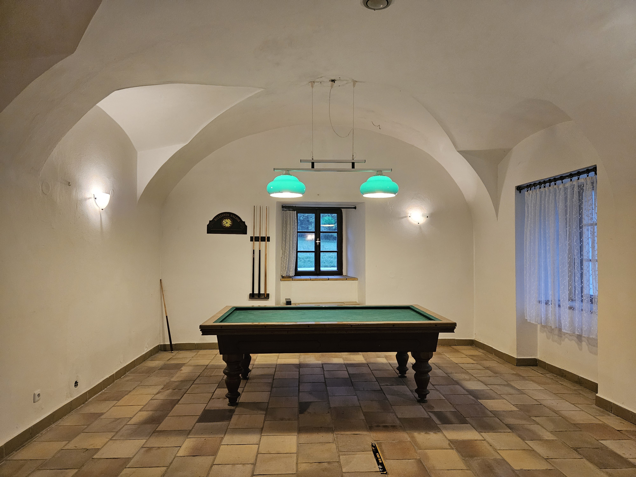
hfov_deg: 73.9
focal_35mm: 23
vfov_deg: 58.9
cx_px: 318
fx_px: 423
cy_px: 238
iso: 1000
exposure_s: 1/100
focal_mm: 5.4
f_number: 1.8
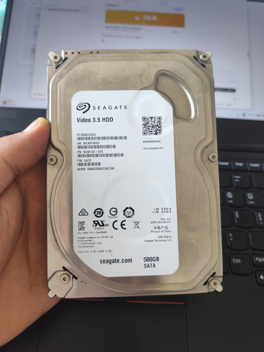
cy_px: 176
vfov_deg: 73.9
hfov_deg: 58.9
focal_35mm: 23
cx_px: 132
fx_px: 234
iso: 800
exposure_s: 1/120
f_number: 1.65
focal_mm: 6.14
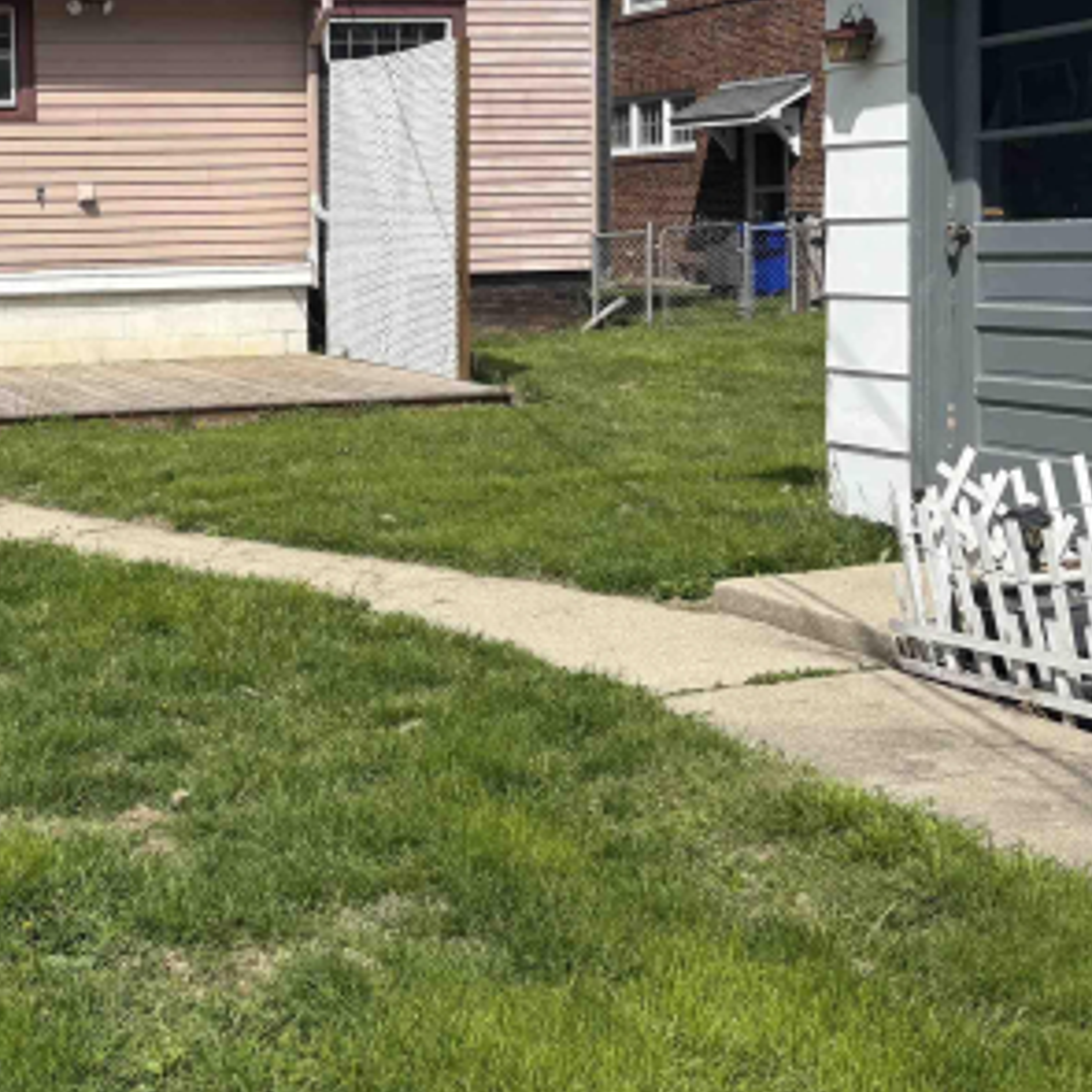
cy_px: 263
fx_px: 1856
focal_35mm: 52
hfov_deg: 31.1
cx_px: 91
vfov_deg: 32.1
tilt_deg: -1.5
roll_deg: +0.9
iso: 50
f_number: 1.6
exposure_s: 1/4630
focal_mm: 5.96
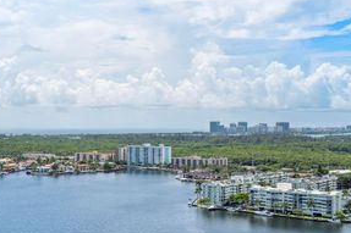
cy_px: 130
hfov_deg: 32.1
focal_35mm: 61
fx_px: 594
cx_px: 72
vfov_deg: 22.2
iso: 400
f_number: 8
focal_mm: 35
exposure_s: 1/1250
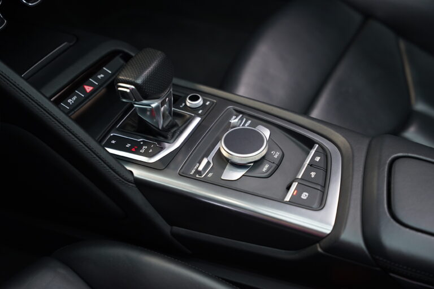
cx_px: 217
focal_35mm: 70
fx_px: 844
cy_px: 144
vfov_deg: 19.5
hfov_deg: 28.8
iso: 1000
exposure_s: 1/80
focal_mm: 70
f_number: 3.2
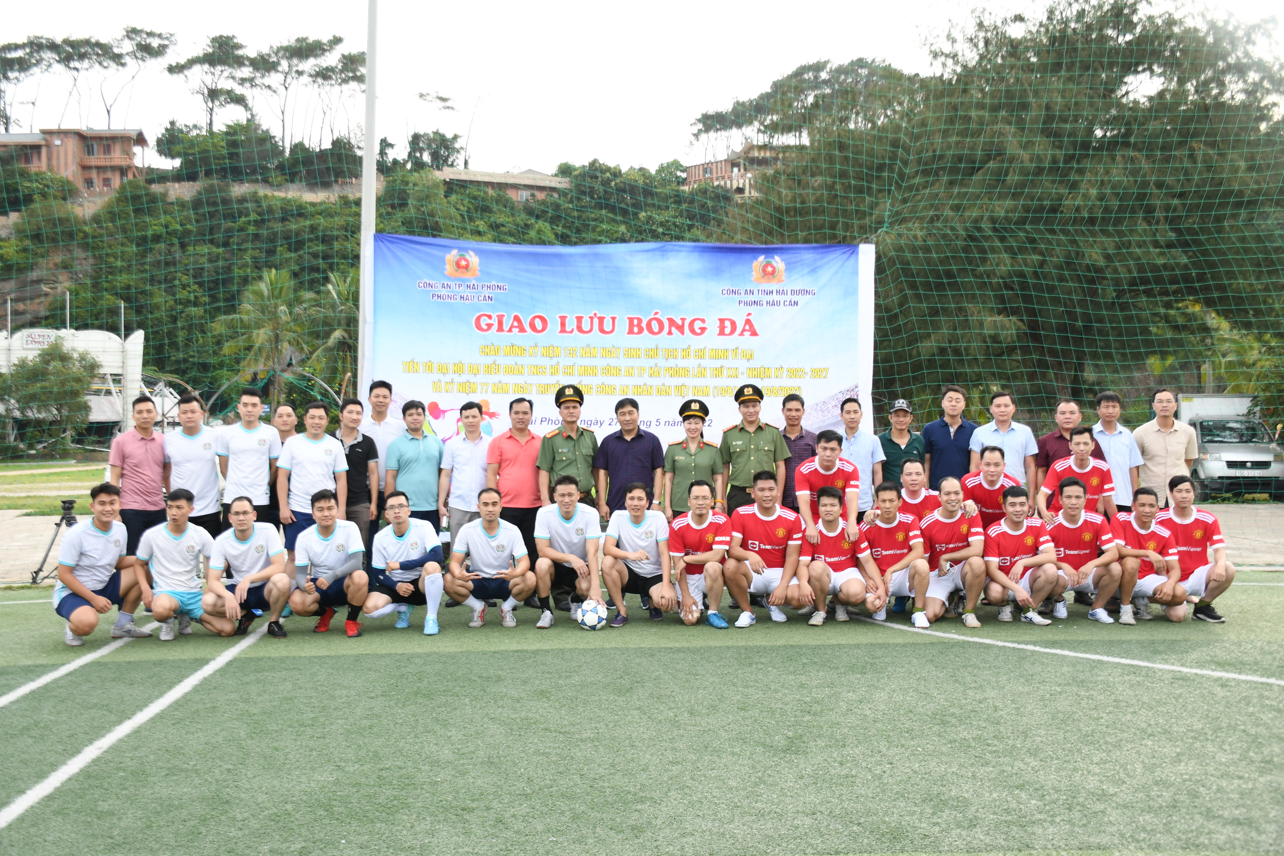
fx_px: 1284
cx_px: 642
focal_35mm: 36
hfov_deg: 53.1
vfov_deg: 36.9
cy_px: 428
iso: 200
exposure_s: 1/200
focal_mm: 24
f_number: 6.3
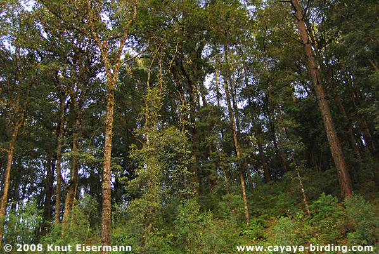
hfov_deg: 57.2
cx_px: 190
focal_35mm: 33
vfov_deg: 40.1
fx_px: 348
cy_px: 127
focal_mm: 22
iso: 720
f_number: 3.5
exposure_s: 1/160
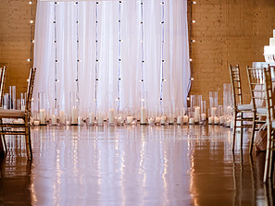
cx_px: 138
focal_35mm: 153
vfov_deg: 9.7
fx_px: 1216
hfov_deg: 12.9
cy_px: 33
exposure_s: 1/200
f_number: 2.8
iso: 1250
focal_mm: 105
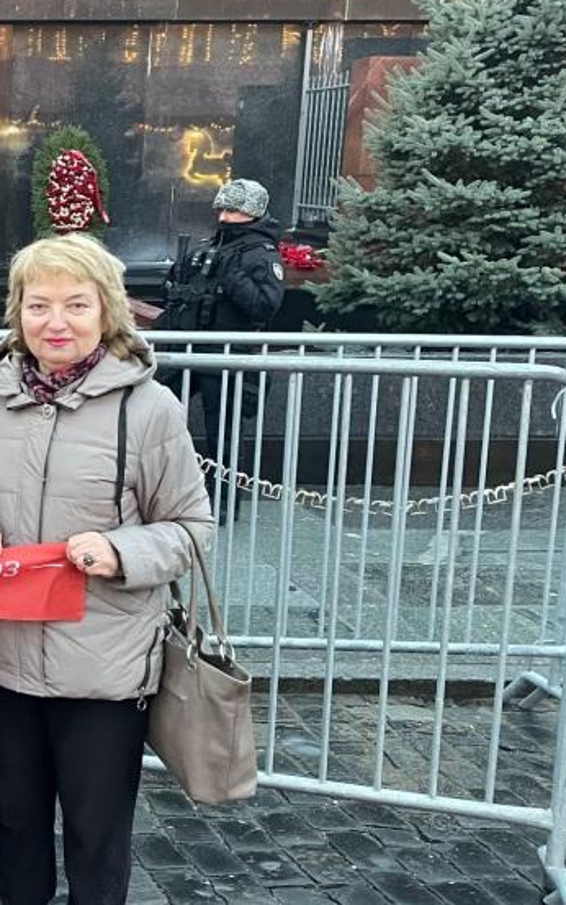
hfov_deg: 22.3
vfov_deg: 39.6
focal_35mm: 51
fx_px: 1258
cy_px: 463
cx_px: -196
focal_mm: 4.2
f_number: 1.6
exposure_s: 1/50
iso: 320
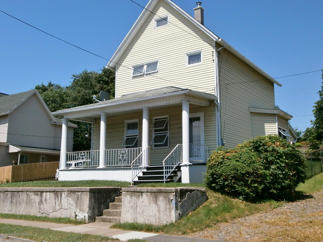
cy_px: 121
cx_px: 162
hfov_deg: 47.9
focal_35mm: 39
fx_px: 364
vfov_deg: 36.8
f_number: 3.4
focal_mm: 6.9
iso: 100
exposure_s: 1/1600
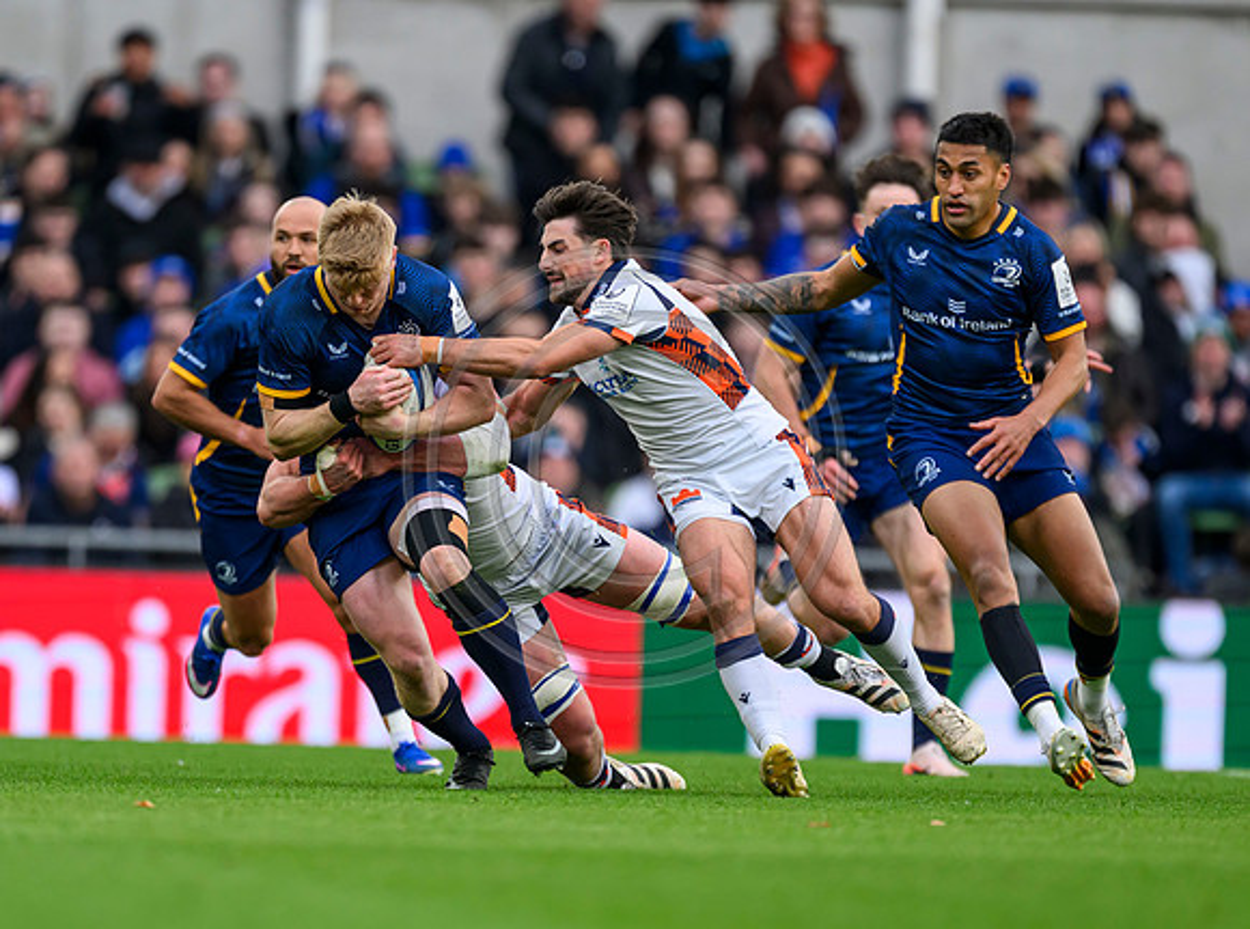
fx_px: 30886
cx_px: 489
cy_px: 586
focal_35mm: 858
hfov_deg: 2.3
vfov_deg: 1.7
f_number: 4
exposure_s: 1/1600
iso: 1000
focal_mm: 560
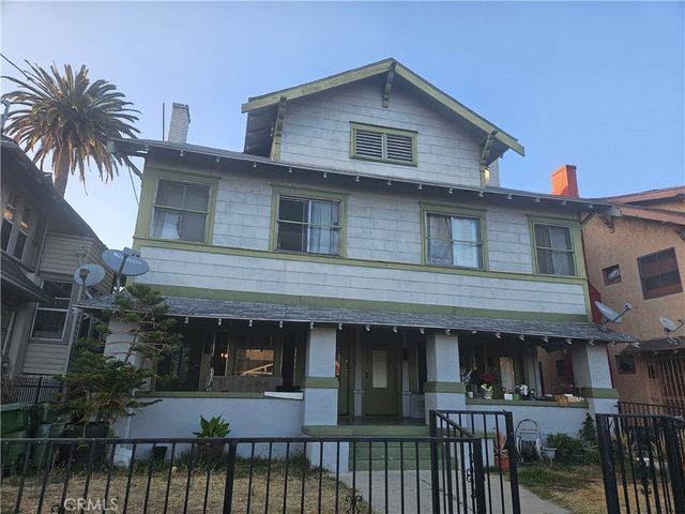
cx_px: 342
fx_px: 455
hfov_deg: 73.9
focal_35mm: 23
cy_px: 257
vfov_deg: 58.9
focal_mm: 5.4
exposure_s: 1/205
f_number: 1.8
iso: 25
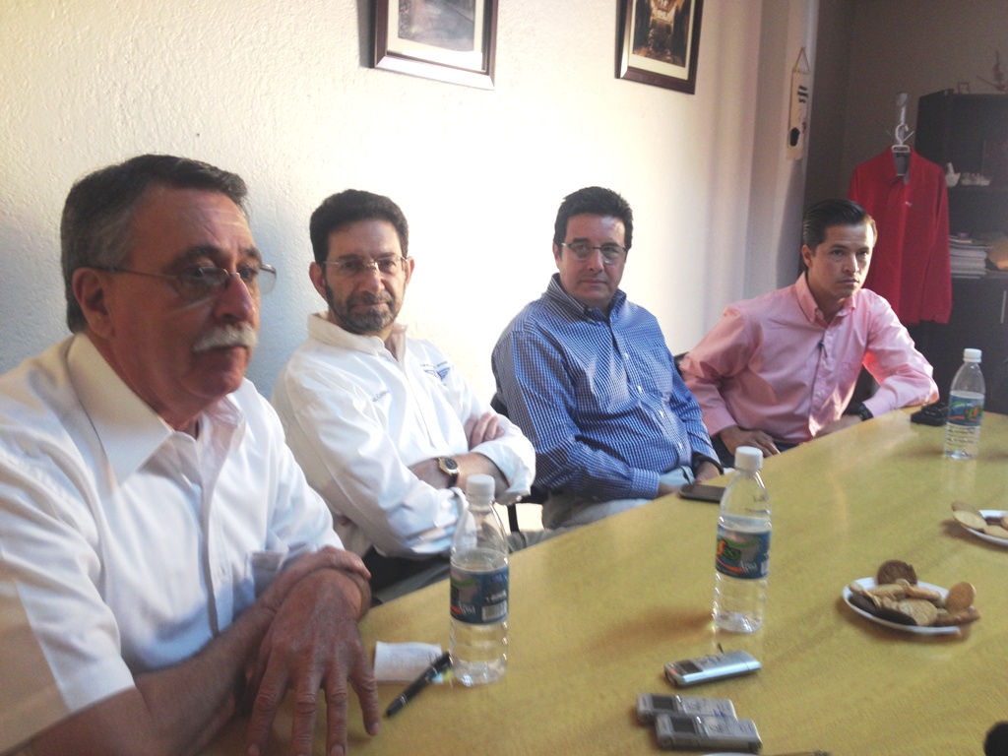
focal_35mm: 35
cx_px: 504
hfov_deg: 52.6
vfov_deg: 40.7
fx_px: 1019
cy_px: 378
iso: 64
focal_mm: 4.28
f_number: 2.4
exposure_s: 1/20
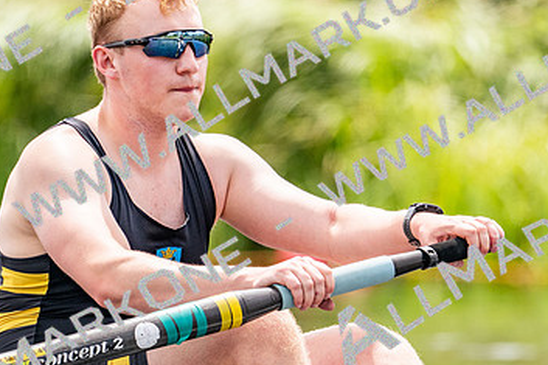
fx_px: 15017
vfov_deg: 1.4
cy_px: 232
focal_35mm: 987
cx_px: 205
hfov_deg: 2.1
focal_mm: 400
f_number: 4.5
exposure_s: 1/2500
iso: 360
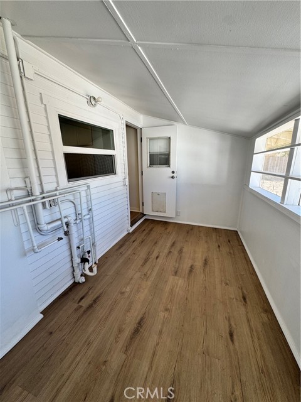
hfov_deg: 85.7
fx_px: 162
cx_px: 150
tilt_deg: -14.6
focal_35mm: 14
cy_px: 201
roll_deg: +1.5
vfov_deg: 102.1
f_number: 2.2
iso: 50
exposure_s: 1/99
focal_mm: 2.22
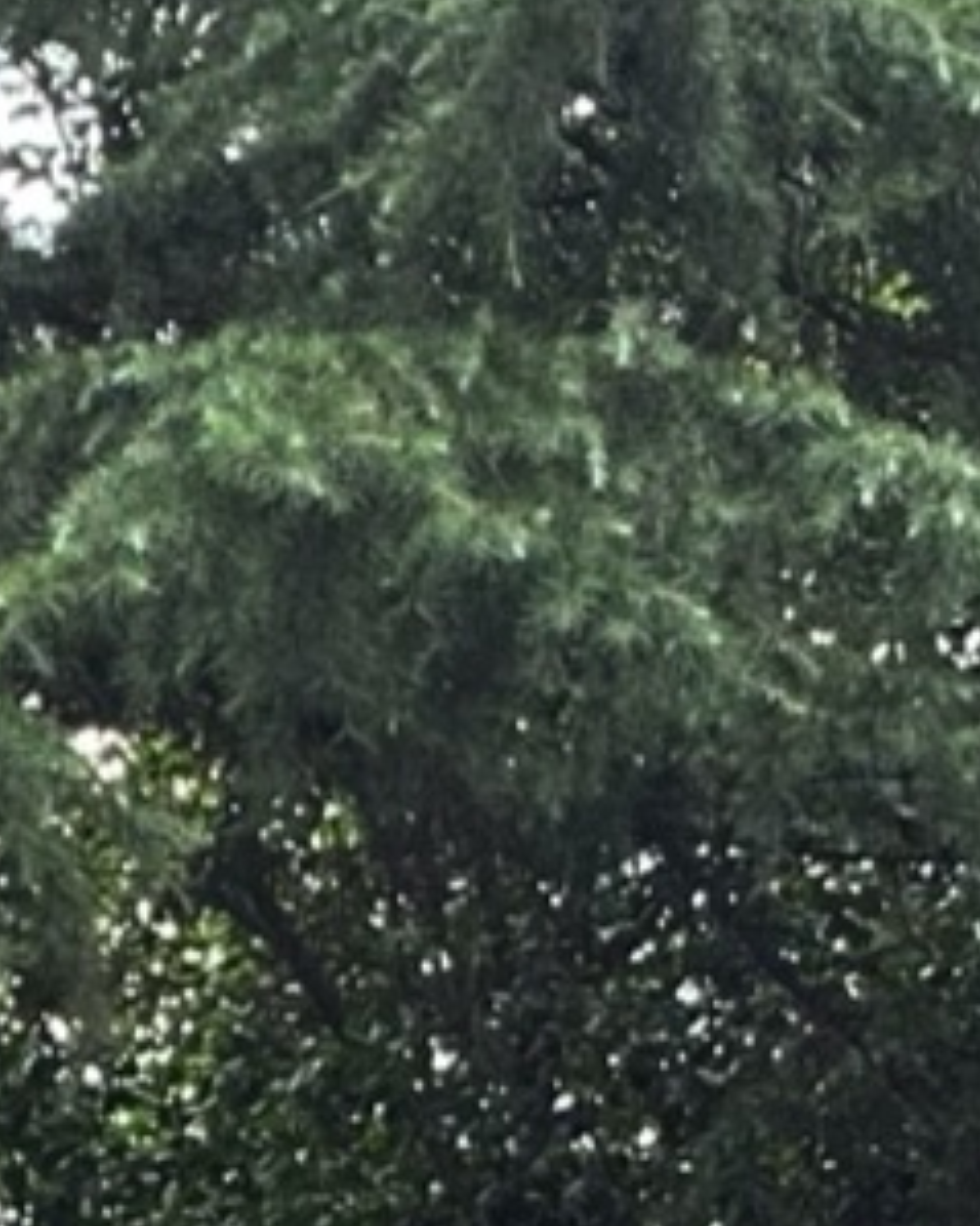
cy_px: 2399
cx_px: -381
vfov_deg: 10.3
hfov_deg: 8.7
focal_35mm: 174
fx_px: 6312
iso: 125
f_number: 1.8
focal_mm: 4.25
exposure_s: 1/92
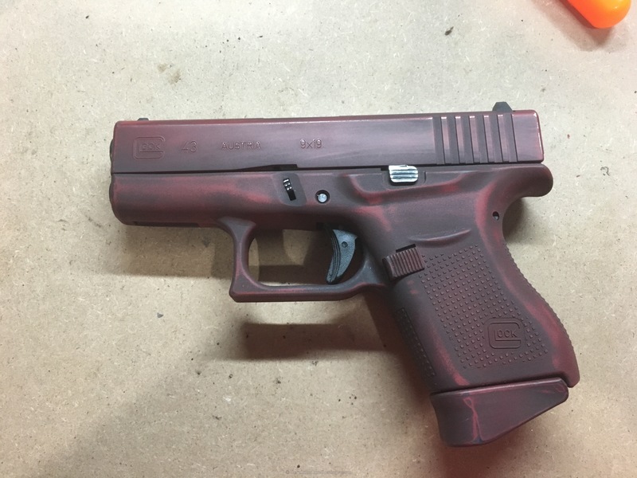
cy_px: 239
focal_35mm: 29
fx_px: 534
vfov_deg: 48.2
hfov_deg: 61.7
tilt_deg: -82.4
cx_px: 318
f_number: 2.2
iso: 200
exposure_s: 1/30
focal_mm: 4.15
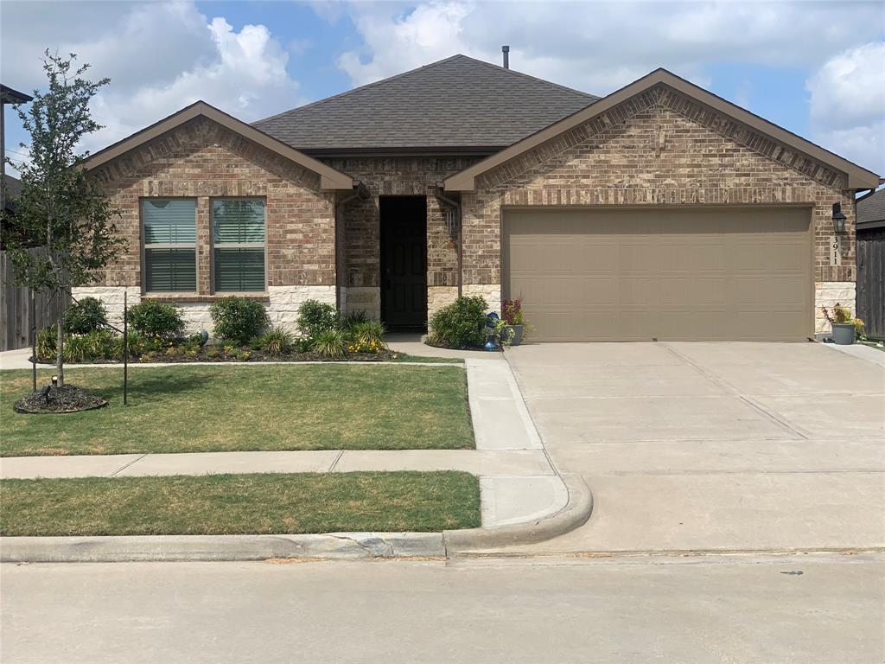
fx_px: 1329
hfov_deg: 36.8
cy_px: 332
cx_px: 442
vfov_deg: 28.0
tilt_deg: -1.6
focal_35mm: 52
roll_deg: +0.8
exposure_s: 1/1497
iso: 16
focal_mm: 6
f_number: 2.4
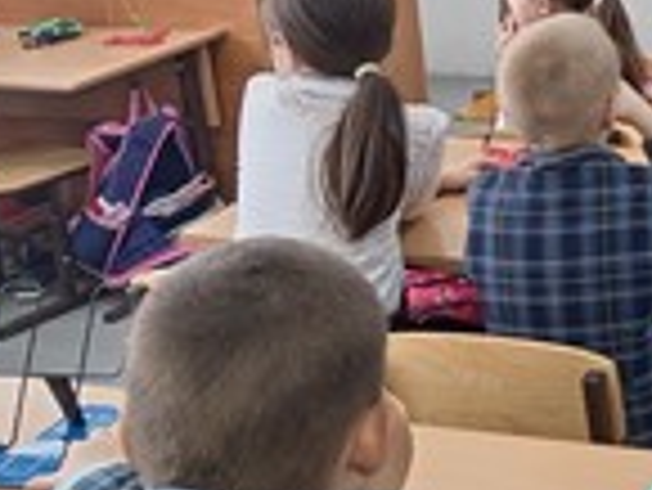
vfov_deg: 20.5
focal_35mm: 69
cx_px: 836
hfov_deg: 24.7
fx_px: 1301
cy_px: -27
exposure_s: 1/33.3
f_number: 1.8
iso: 169
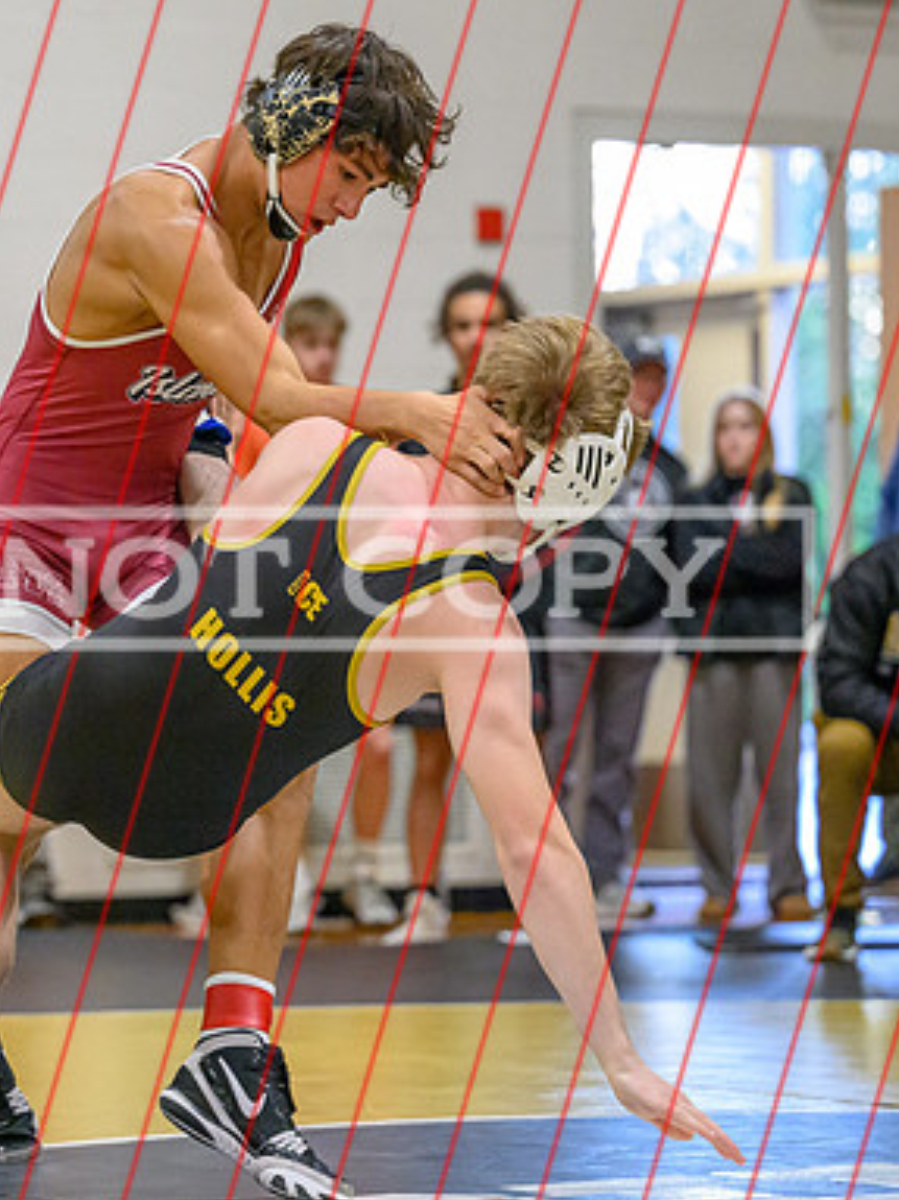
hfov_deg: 9.0
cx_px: 100
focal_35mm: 165
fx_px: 5717
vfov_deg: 12.0
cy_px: 529
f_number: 2.8
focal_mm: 99
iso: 8000
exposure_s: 1/800
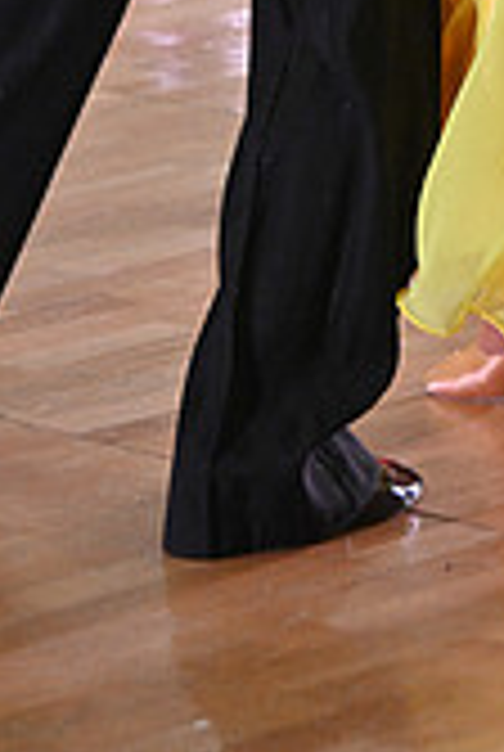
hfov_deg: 4.0
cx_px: 502
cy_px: -495
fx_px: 7256
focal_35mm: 347
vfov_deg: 5.8
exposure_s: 1/320
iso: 3200
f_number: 5
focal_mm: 100
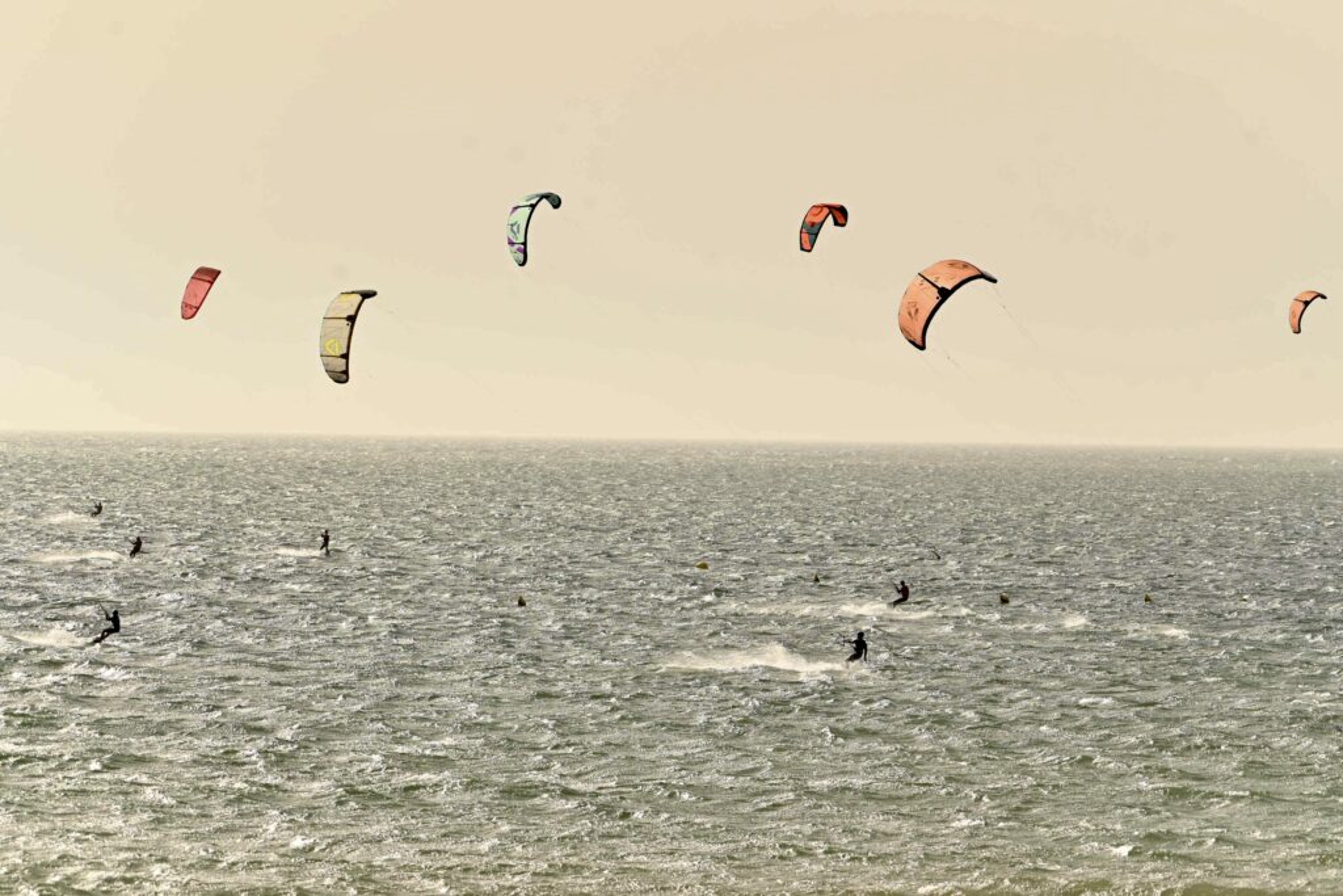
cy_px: 448
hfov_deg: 10.3
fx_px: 7462
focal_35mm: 200
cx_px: 672
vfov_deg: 6.9
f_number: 5.6
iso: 200
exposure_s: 1/3000
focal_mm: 200
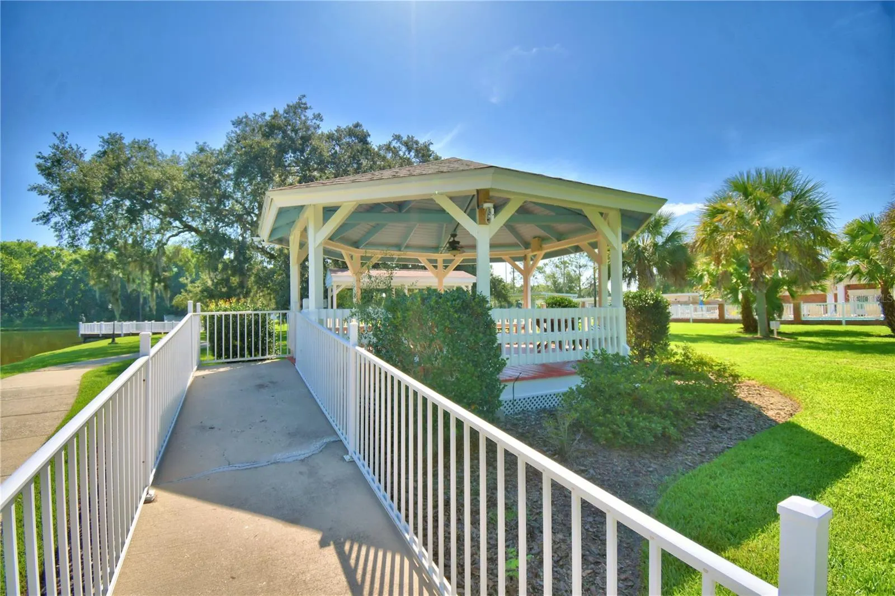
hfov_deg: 100.4
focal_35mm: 15
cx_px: 448
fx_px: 373
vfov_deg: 77.3
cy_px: 298
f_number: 4.5
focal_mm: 10
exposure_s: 1/1250
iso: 100
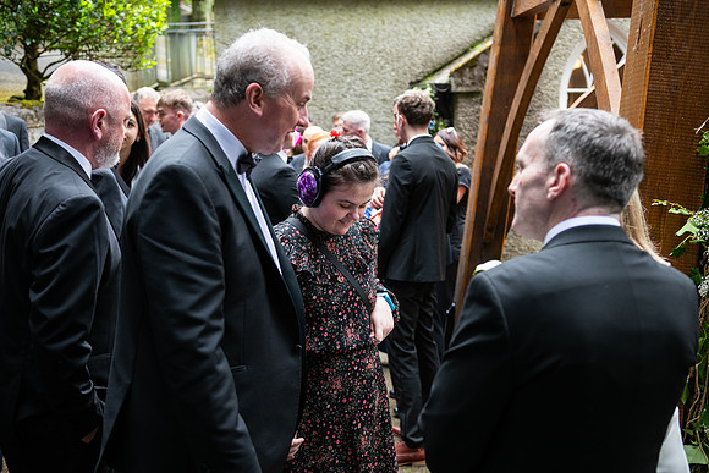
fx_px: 867
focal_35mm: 44
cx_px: 354
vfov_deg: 30.5
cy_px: 236
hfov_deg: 44.5
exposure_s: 1/160
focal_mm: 44
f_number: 3.5
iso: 400
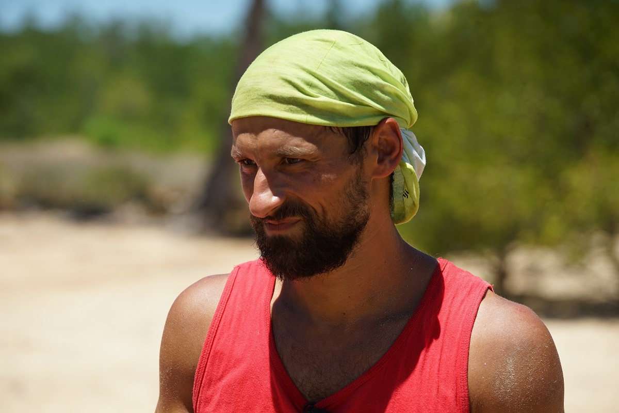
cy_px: 206
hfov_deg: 13.2
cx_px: 310
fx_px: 2665
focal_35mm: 155
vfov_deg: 8.9
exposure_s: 1/1000
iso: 320
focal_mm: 155
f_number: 6.3
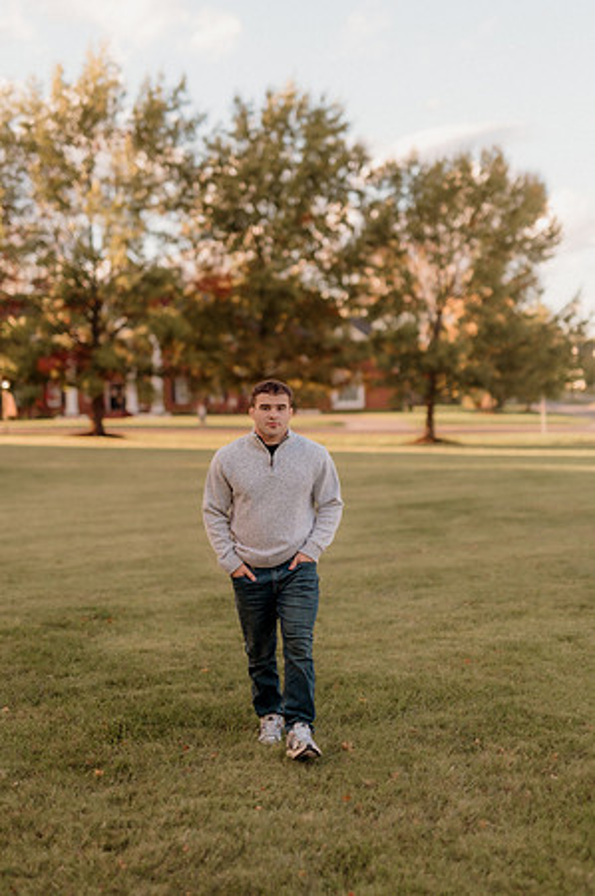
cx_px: 298
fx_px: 1242
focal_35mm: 50
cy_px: 448
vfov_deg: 39.6
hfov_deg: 26.9
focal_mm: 50
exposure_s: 1/1600
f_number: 1.4
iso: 250
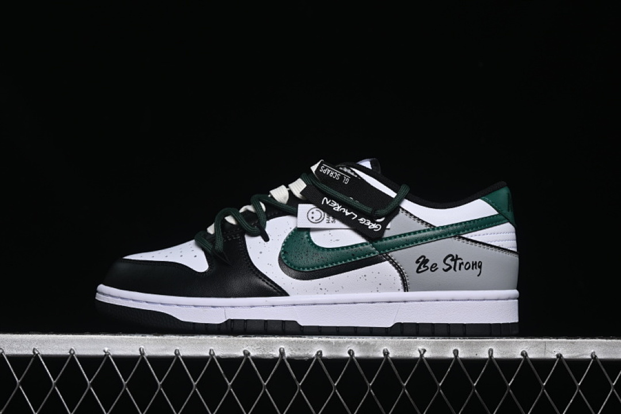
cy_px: 207
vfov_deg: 18.2
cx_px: 310
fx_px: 1294
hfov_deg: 27.0
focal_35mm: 75
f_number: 7.1
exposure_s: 1/60
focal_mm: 50
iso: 160
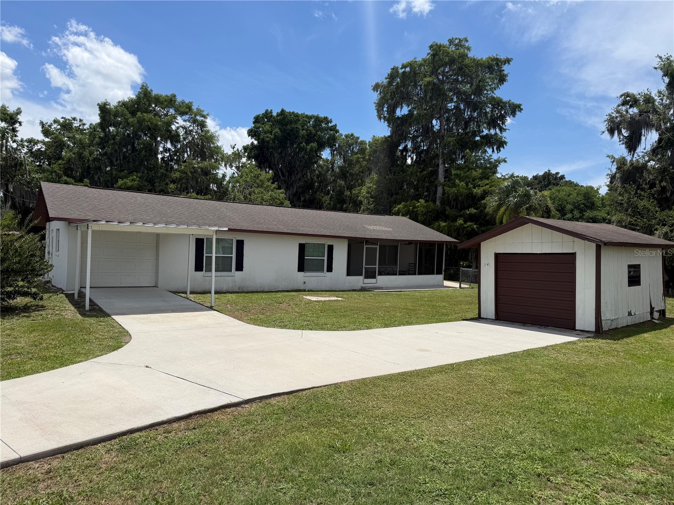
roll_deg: -1.6
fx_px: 467
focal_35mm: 24
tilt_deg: +0.4
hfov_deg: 71.6
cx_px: 337
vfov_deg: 56.8
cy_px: 252
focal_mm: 6.76
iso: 80
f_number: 1.78
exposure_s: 1/8130
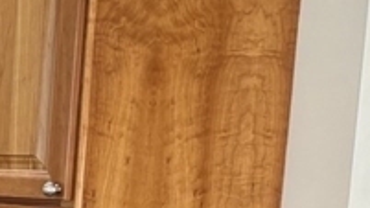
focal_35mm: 133
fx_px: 1305
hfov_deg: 12.3
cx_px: -560
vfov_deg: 8.9
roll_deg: -0.4
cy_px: 317
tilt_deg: -7.2
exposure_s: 1/60
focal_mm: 6.76
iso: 160
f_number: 1.78
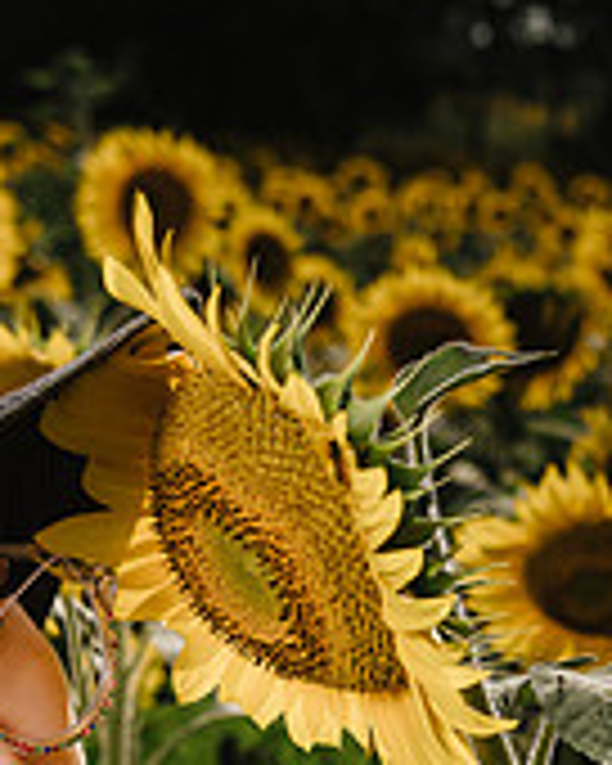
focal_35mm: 133
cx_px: 413
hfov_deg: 11.6
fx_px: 3011
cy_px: 747
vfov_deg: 14.3
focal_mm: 40
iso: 64
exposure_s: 1/250
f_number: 5
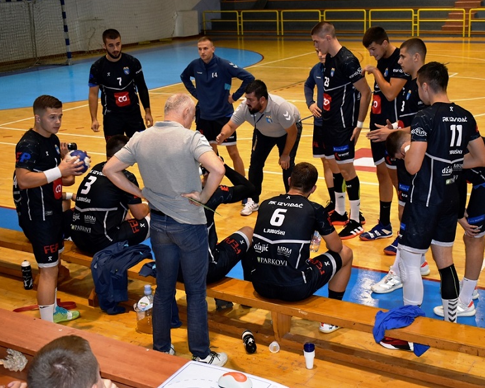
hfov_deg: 36.6
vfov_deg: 29.7
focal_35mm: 51
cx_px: 275
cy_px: 193
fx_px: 732
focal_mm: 30
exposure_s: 1/125
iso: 800
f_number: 4.2
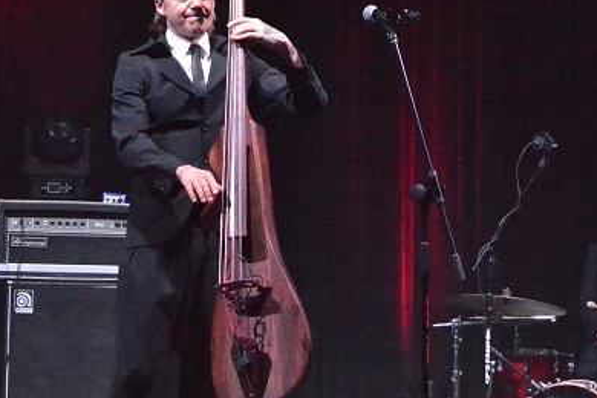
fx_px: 1940
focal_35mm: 117
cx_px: 580
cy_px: 171
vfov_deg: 11.7
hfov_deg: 17.1
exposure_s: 1/200
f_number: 7.1
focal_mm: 38
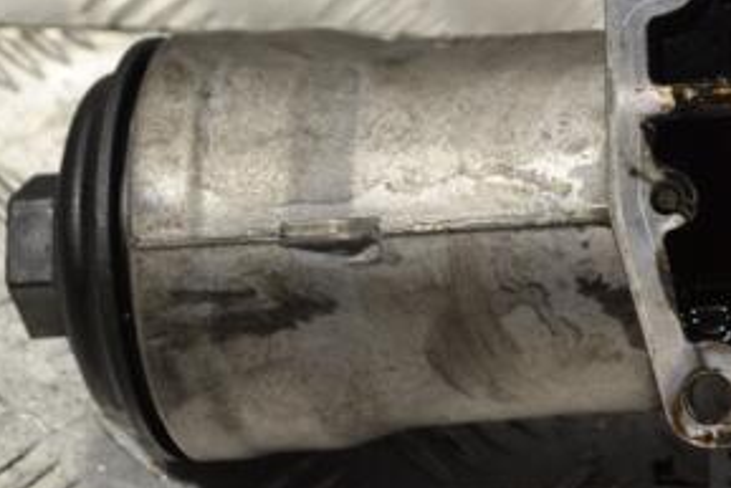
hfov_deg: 14.8
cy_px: 131
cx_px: 663
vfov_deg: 10.0
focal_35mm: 137
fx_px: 2783
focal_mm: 44
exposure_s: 1/30
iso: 180
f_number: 5.3
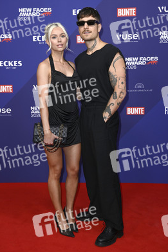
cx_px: 84
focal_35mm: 49
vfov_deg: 40.4
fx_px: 343
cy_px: 125
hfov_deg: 27.5
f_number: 5.6
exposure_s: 1/250
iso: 500
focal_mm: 48
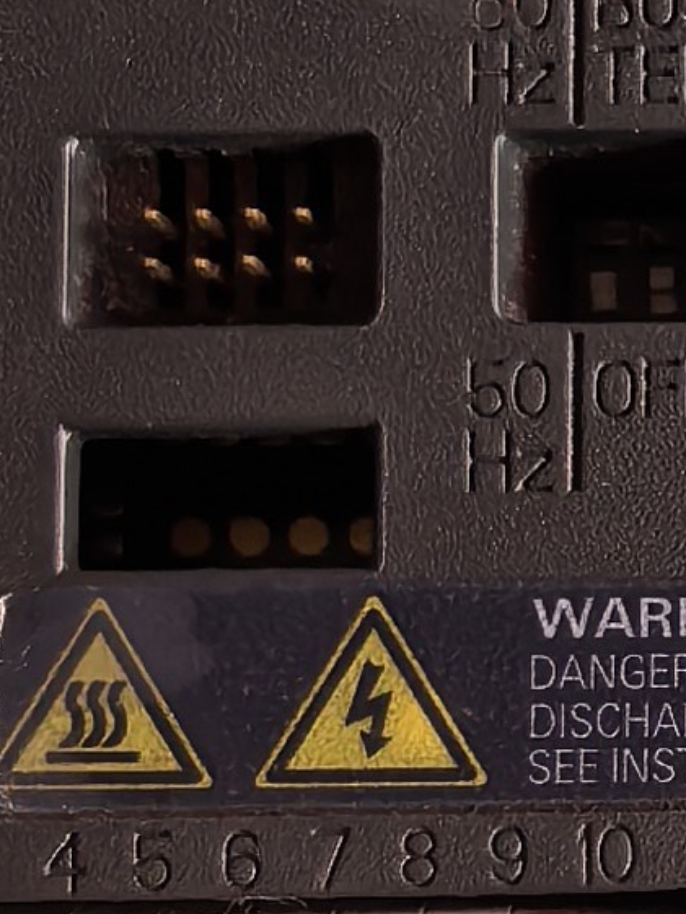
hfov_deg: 7.1
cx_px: 1597
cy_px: 710
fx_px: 5203
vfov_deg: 10.0
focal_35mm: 197
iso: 250
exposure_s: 1/50
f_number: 2
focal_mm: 6.98
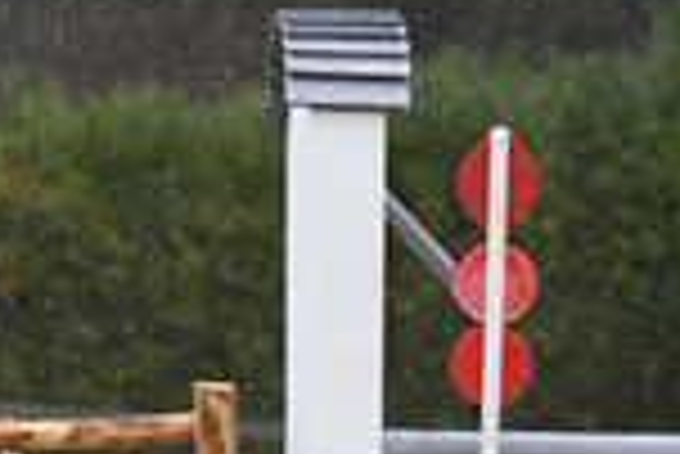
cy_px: 160
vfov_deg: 1.2
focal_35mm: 1153
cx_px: -594
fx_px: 21799
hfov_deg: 1.8
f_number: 4.5
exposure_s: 1/1250
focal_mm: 200
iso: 2000
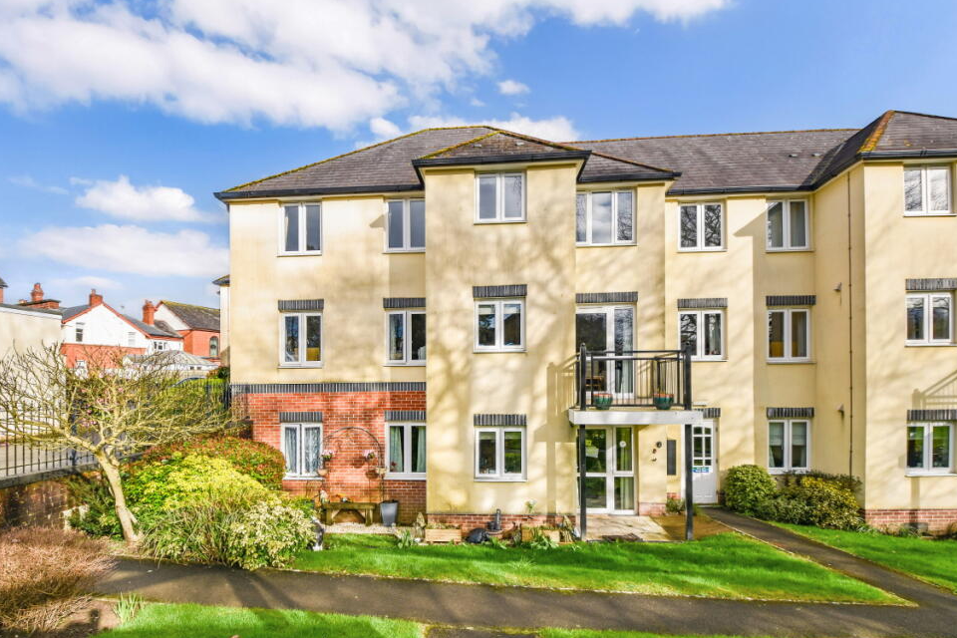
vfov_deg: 73.7
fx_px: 425
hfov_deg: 96.7
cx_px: 458
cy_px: 312
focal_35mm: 16
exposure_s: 1/320
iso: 100
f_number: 9
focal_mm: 10
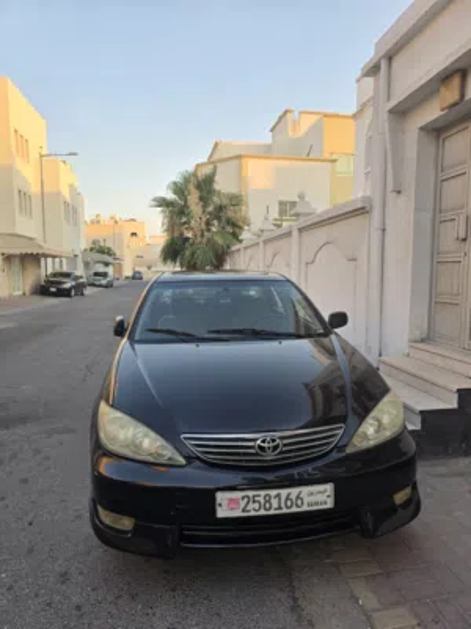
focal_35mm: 23
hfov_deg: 58.9
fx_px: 417
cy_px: 314
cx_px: 236
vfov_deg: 73.9
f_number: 1.7
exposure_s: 1/180
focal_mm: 6.3
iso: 32
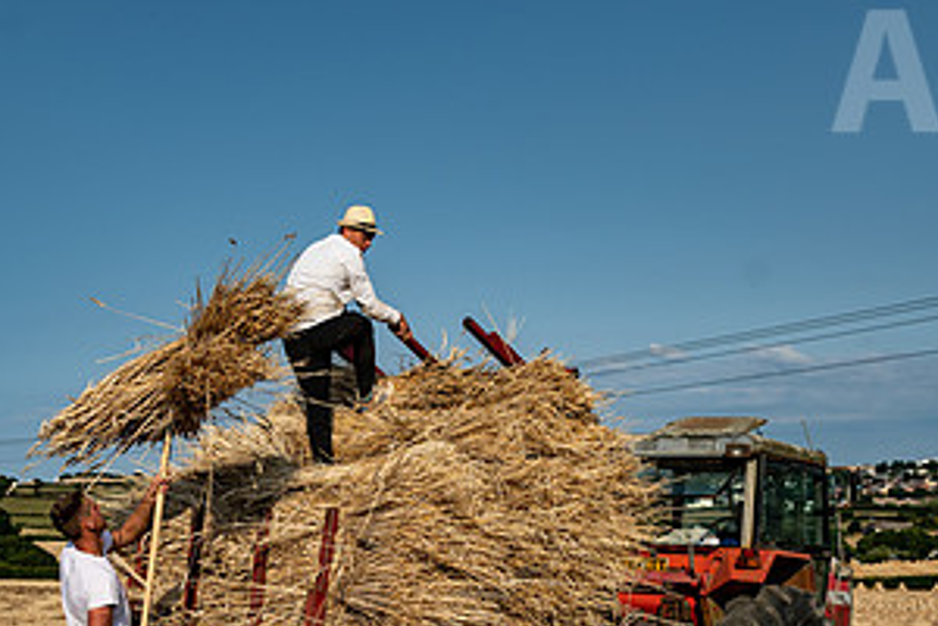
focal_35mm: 60
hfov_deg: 33.4
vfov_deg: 22.5
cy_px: 443
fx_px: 1563
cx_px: 406
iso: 64
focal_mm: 31
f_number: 5.6
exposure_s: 1/1250
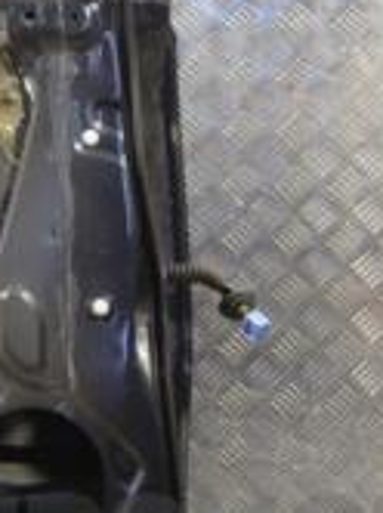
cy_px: 130
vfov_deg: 17.1
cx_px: -185
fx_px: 1701
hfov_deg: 12.3
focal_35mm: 115
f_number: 4
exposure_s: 1/30
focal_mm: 22
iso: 140
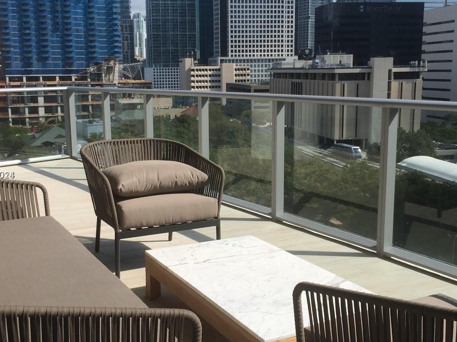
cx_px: 222
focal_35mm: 44
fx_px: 581
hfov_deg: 42.9
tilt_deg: -12.2
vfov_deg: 32.9
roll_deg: +0.0
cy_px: 176
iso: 32
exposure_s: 1/2740
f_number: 2.2
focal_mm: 4.15
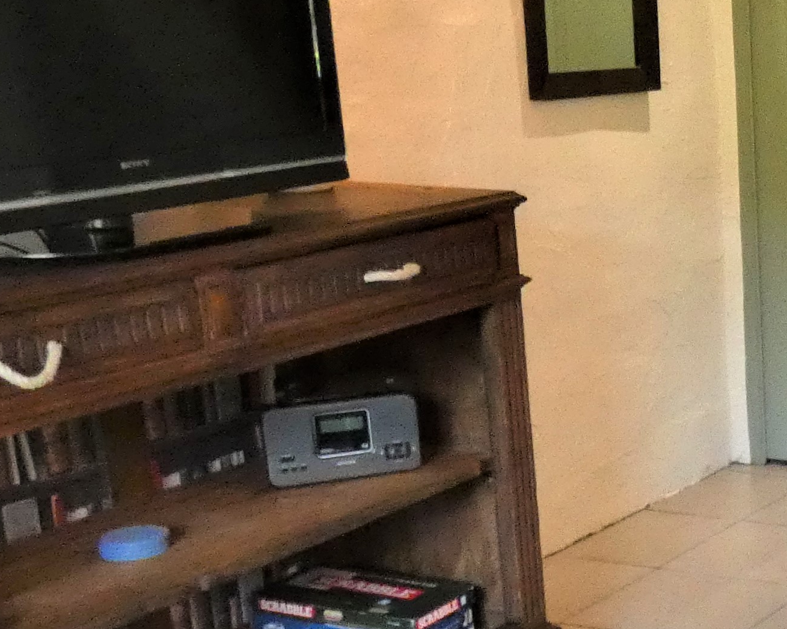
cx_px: 1166
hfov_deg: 21.9
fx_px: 1700
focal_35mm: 73
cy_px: 463
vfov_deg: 20.8
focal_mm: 3.6
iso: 500
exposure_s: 1/60
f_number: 2.8
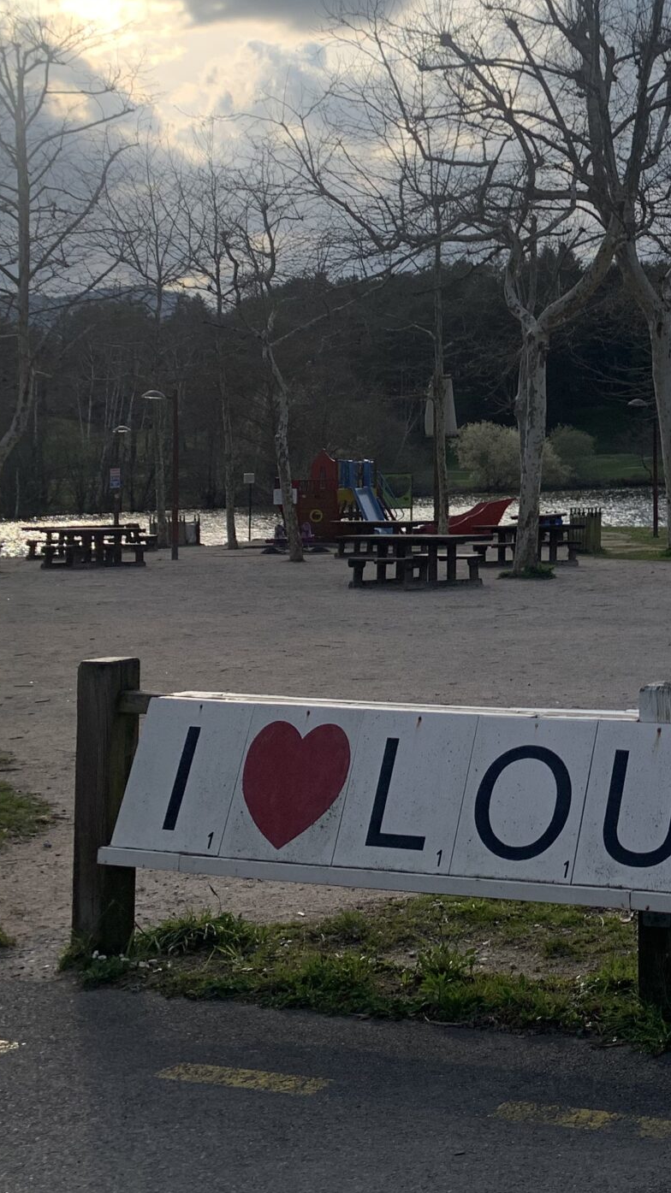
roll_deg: -0.4
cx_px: 946
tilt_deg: +4.2
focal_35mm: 52
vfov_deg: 39.3
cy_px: 381
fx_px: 1646
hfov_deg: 20.4
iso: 25
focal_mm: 4.25
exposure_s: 1/2481
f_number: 1.8
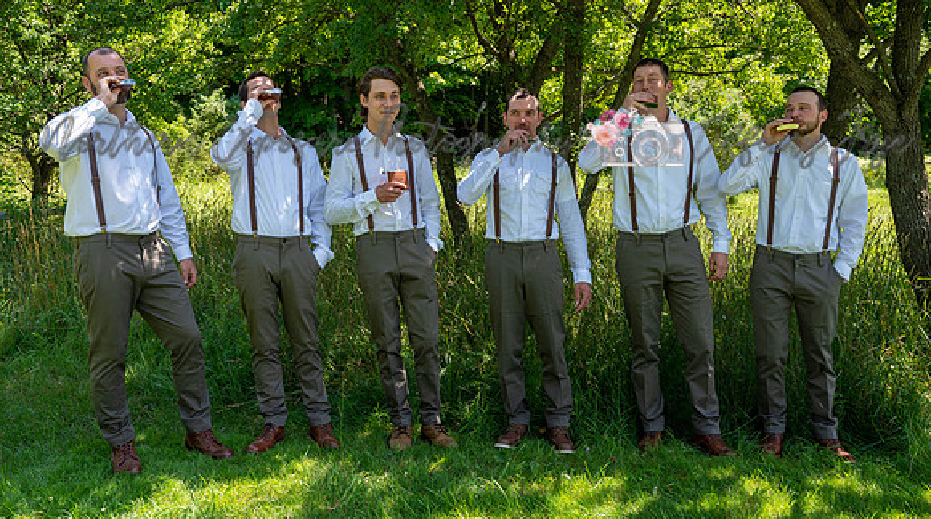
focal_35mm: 33
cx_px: 460
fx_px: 815
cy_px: 257
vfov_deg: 35.3
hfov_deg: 59.5
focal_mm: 28
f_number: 4.5
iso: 200
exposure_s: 1/250
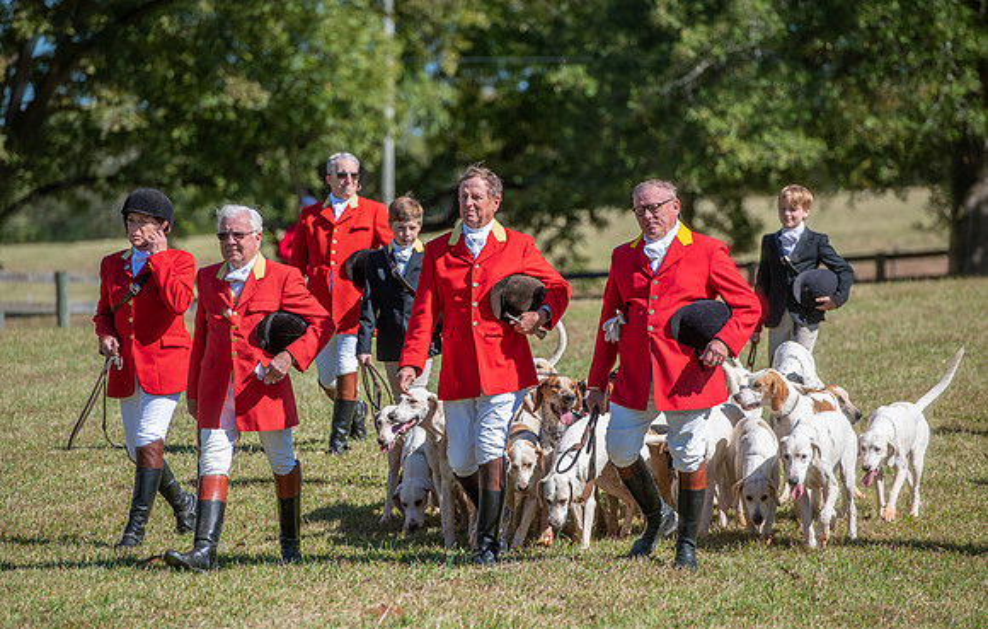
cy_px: 335
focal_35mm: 221
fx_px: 5985
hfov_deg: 9.4
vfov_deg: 6.0
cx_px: 485
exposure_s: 1/400
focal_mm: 200
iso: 100
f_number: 4.5
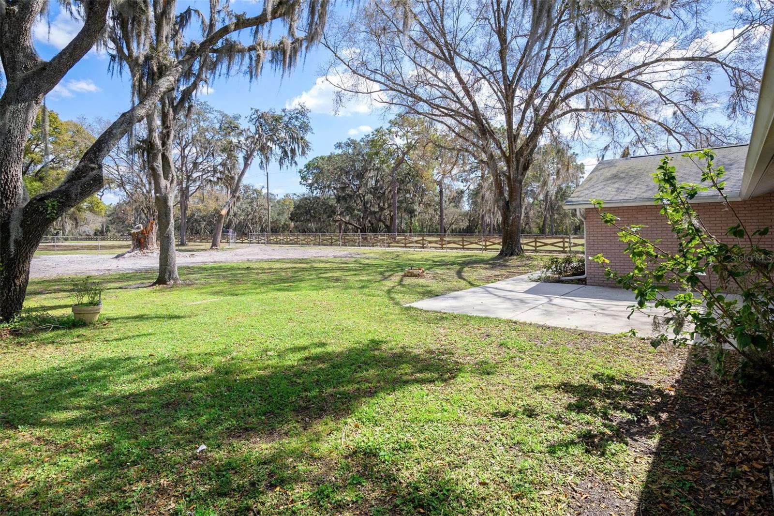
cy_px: 258
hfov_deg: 90.0
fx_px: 387
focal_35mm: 18
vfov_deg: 67.4
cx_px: 387
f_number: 8
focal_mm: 18
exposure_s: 1/100
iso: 320
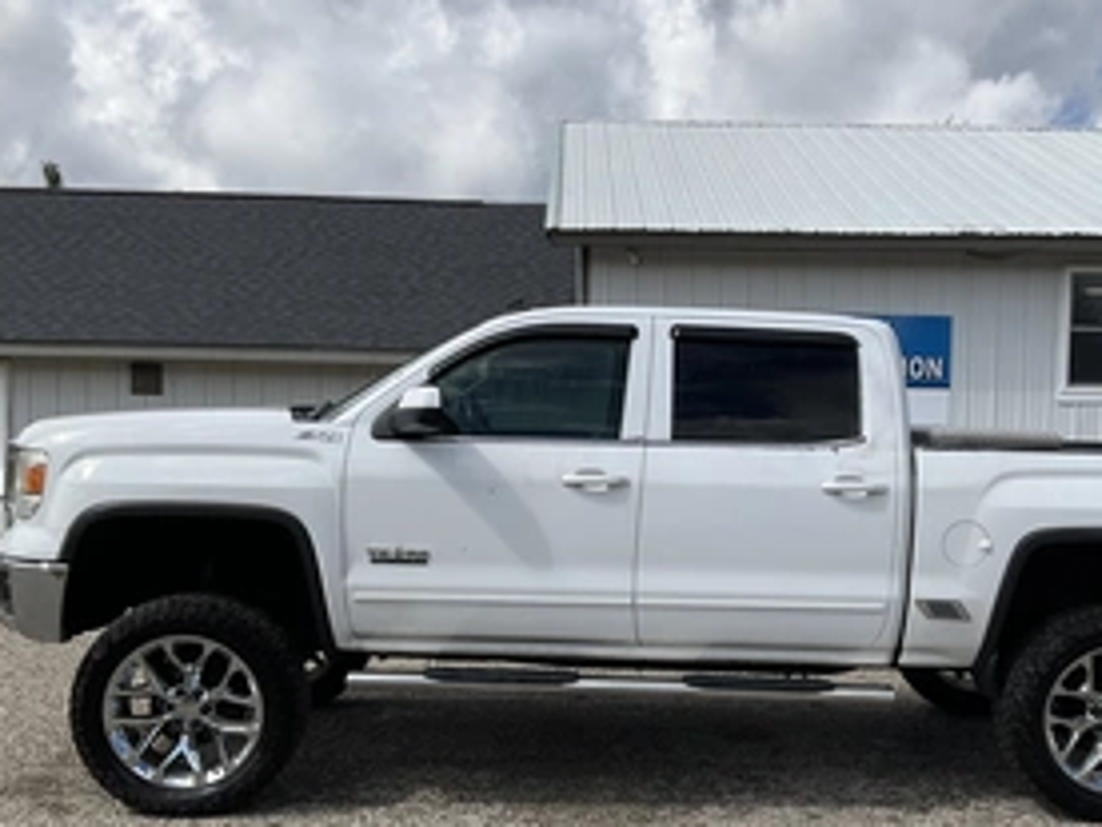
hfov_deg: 44.6
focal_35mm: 42
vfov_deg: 34.2
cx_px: 647
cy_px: 515
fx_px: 1337
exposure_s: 1/2538
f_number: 1.8
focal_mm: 3
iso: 25
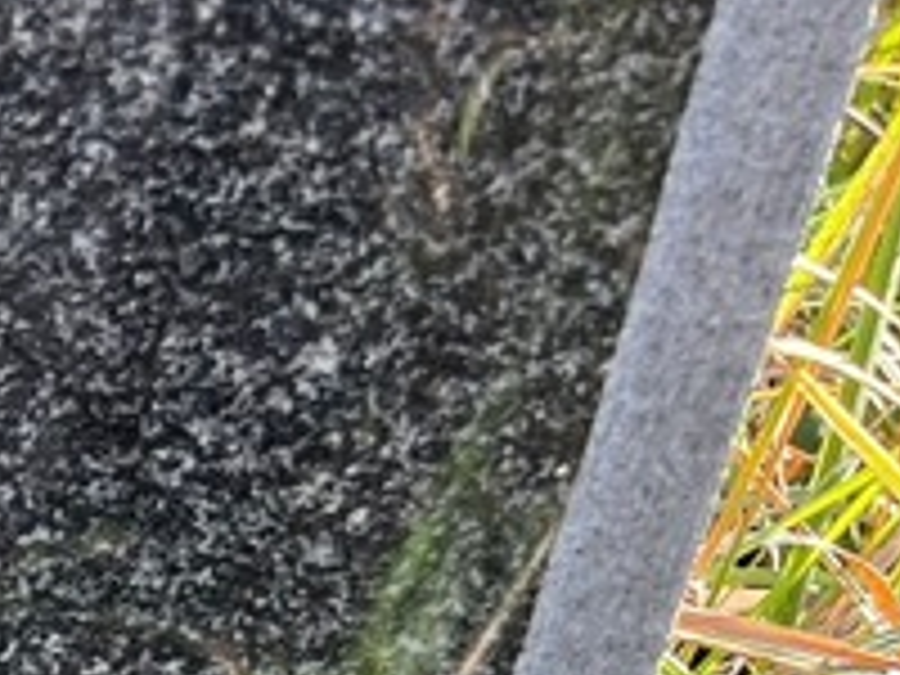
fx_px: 2704
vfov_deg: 12.7
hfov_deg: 15.7
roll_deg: +3.7
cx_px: -792
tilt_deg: -38.6
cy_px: 1292
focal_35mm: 104
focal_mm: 5.7
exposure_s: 1/167
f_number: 1.5
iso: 50
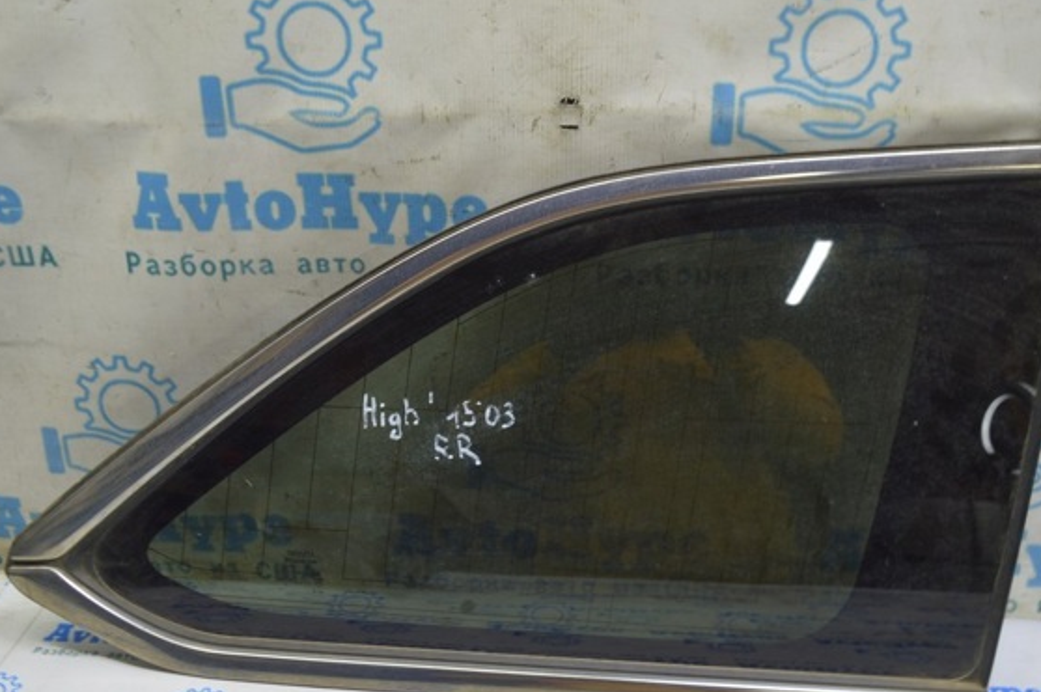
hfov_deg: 48.9
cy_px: 378
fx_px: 1143
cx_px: 541
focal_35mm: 40
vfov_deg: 33.7
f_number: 5.6
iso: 400
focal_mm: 23
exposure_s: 1/20
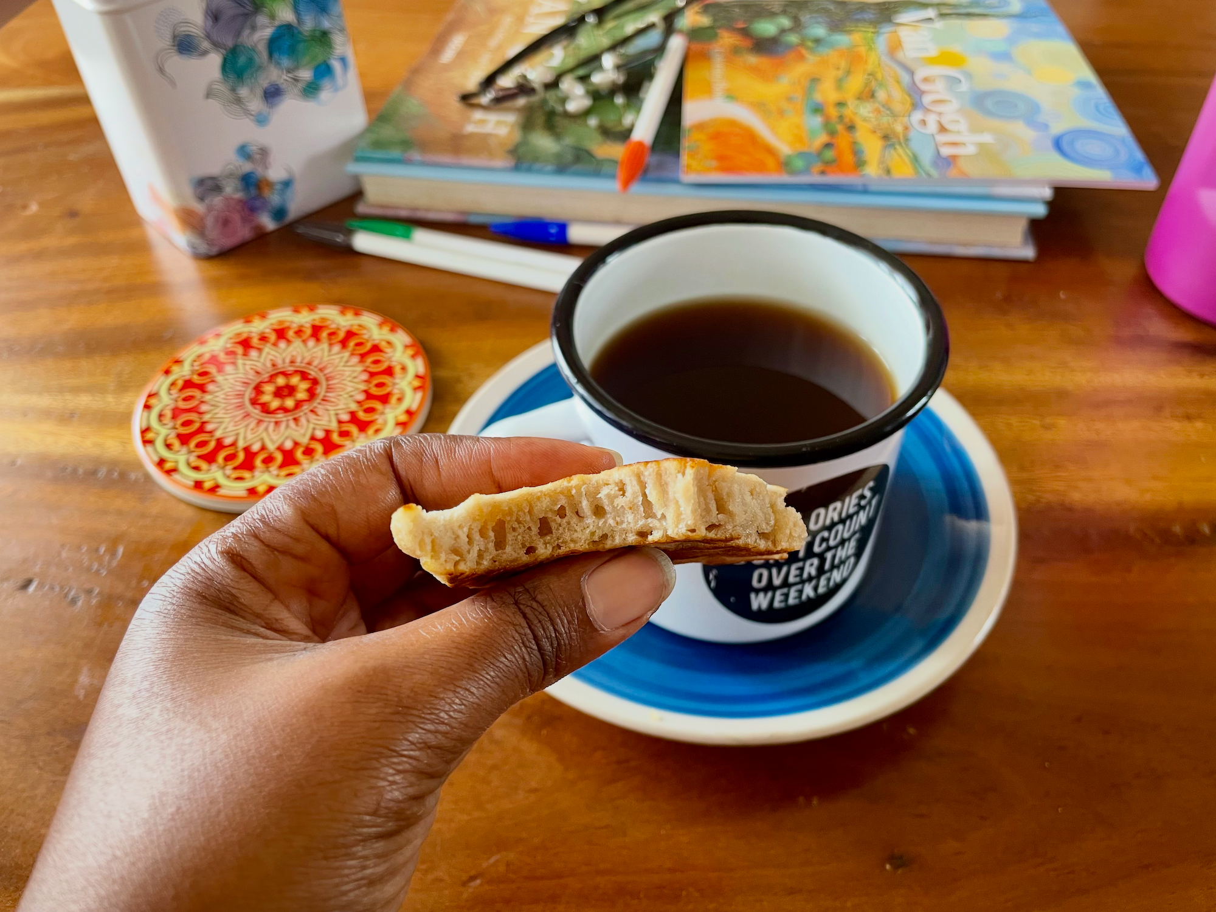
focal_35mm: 26
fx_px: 913
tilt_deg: -45.1
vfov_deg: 53.1
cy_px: 456
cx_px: 608
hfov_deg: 67.3
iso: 125
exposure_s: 1/98
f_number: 1.6
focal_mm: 4.2
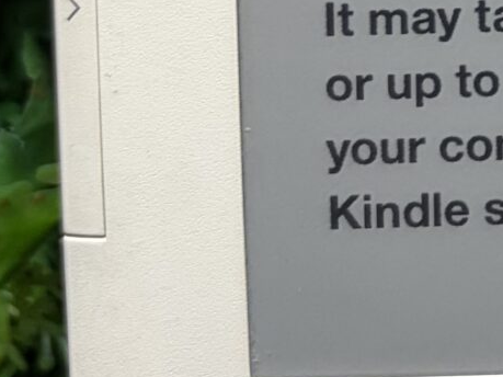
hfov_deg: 12.7
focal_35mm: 145
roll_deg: +0.7
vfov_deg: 9.9
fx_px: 2106
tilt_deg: -10.3
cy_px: -221
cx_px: 838
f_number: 1.6
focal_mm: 5.96
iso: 80
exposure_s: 1/50
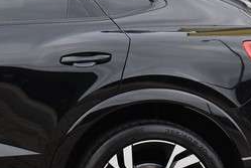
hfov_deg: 7.3
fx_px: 1935
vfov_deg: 5.0
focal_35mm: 277
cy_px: 7
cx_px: -149
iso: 360
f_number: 8
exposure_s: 1/250
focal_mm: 45
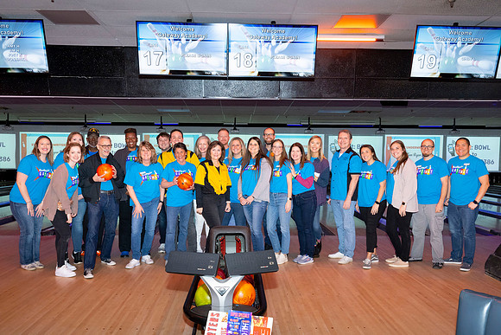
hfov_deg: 59.4
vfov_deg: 41.6
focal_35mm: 32
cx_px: 246
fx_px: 439
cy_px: 181
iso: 1600
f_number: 5.6
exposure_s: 1/60
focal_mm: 28
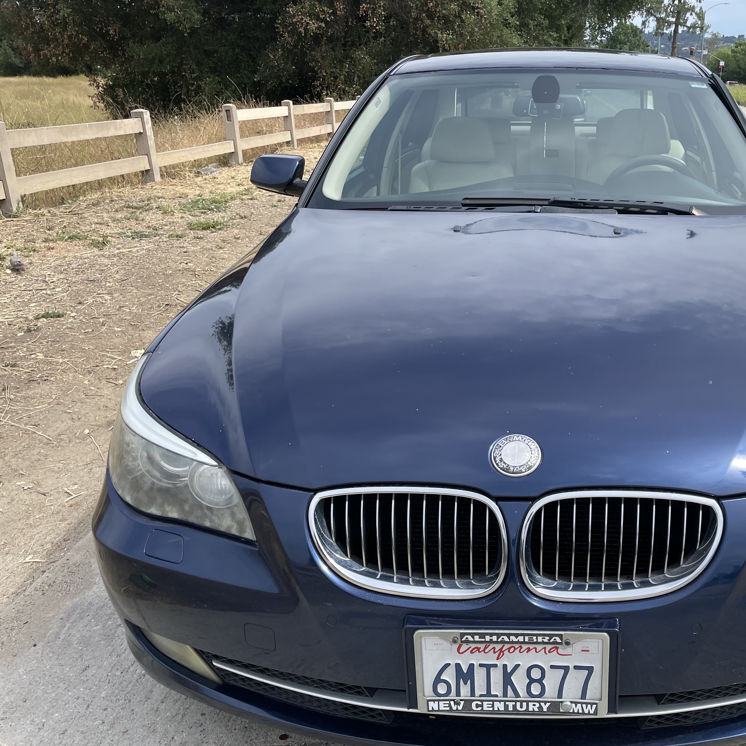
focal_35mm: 34
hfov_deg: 47.0
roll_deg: -1.3
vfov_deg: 48.4
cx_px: 544
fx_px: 829
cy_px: 404
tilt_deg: -21.0
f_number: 1.6
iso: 32
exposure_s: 1/2506
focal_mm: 4.2
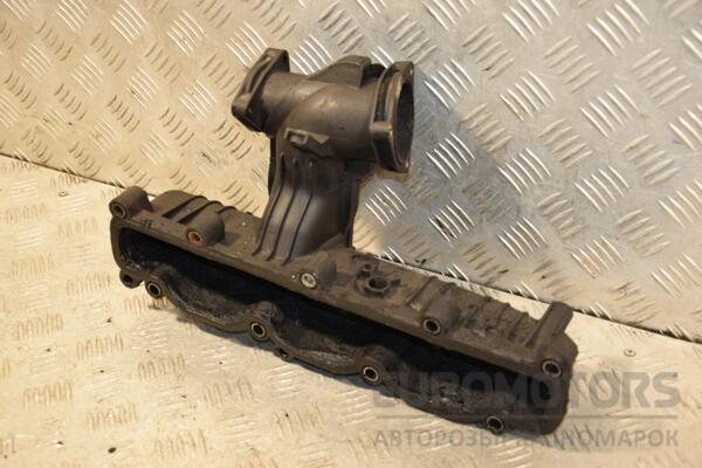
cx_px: 351
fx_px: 1111
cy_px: 234
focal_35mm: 57
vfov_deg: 23.8
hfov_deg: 35.1
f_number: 5
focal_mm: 38
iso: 800
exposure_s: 1/125
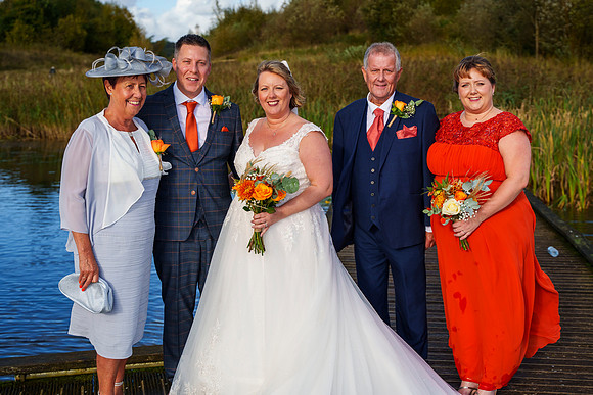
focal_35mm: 48
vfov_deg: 28.0
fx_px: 794
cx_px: 307
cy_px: 168
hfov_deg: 41.0
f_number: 3.2
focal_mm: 42
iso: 400
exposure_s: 1/5000
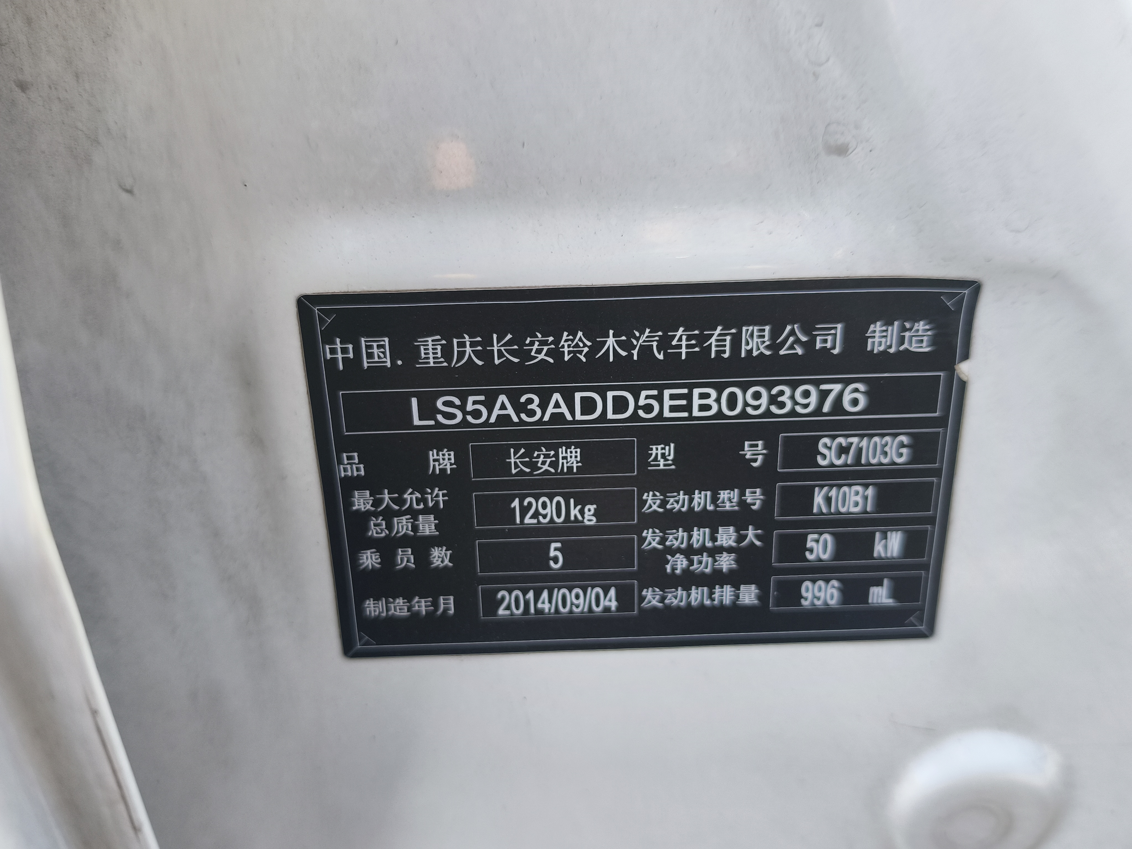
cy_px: 424
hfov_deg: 63.4
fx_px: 916
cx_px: 566
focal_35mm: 28
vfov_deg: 49.7
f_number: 1.6
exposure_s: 1/629
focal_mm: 5.84
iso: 250
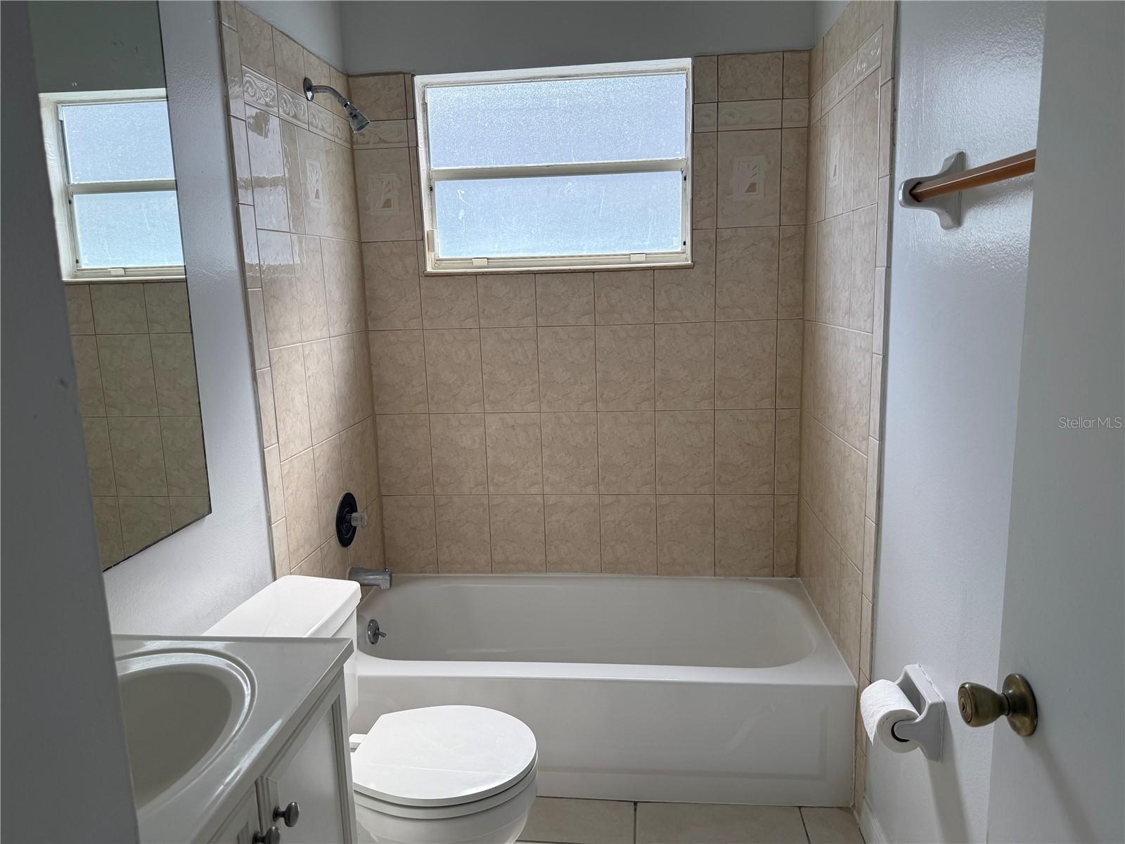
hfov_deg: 71.6
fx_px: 780
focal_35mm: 24
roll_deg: +1.6
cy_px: 422
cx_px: 562
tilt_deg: -10.2
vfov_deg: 56.8
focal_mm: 6.76
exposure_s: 1/243
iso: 80
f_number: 1.78
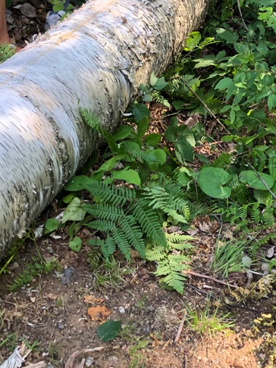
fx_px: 628
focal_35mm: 59
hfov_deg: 24.5
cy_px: 55
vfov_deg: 31.5
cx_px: 209
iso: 32
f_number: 1.8
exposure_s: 1/120
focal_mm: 3.99
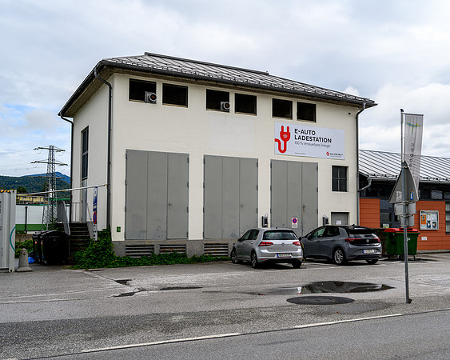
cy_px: 196
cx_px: 278
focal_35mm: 38
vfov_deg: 39.2
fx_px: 505
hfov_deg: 47.7
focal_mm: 30
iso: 64
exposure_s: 1/400
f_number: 5
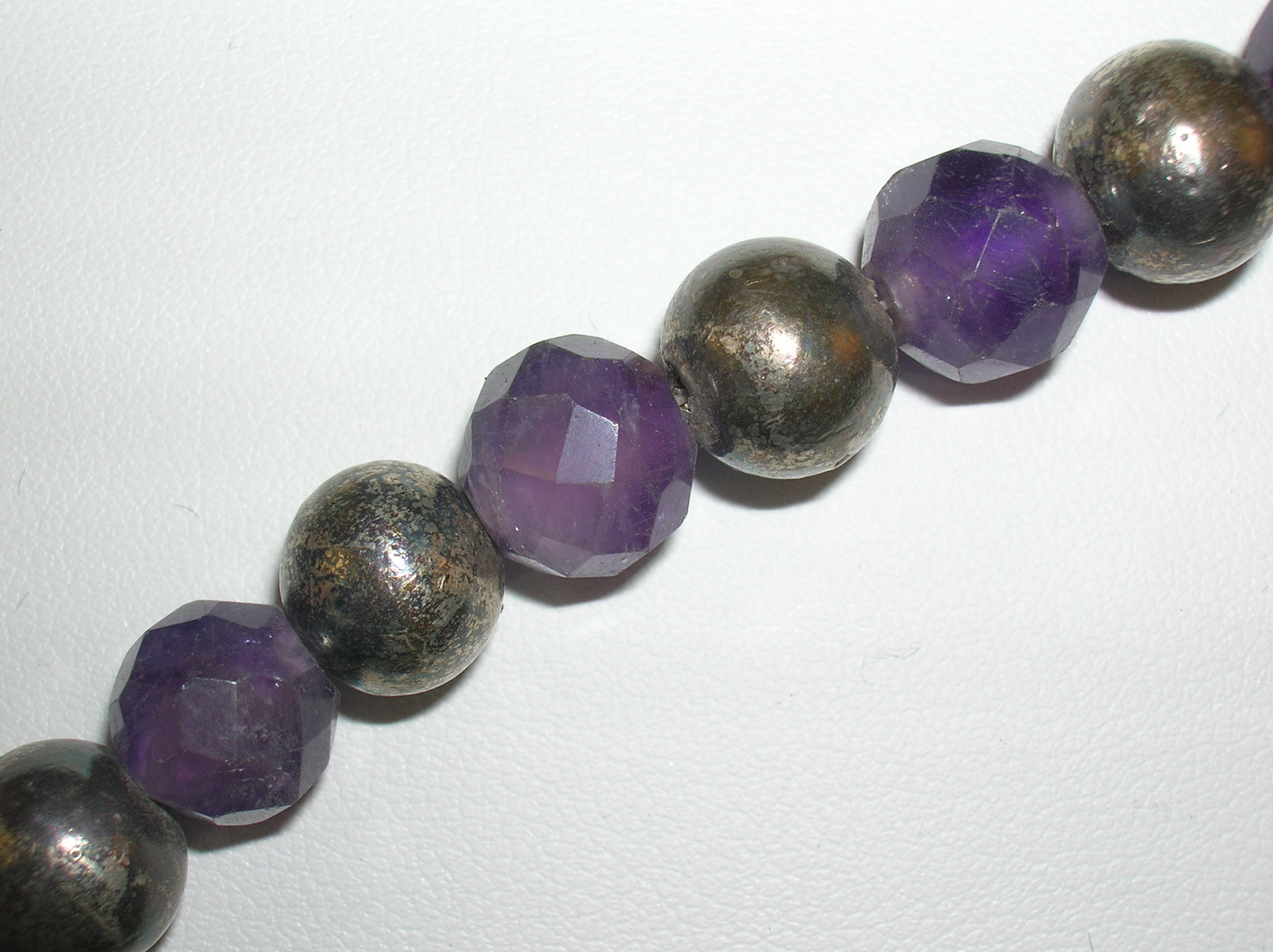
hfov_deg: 38.2
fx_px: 1837
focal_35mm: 50
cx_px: 636
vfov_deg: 29.1
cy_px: 476
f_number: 5.6
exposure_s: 1/60.1
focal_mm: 8.4
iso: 50
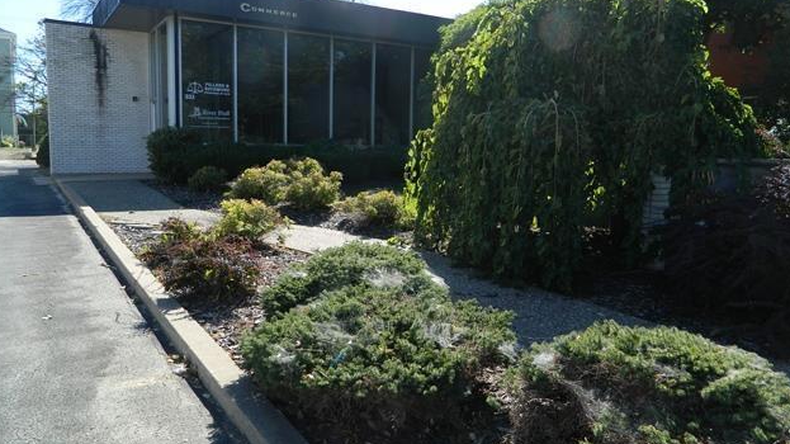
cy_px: 206
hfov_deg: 67.9
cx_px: 391
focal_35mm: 28
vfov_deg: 41.4
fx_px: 586
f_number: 3.1
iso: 80
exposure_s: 1/500
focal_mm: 4.5
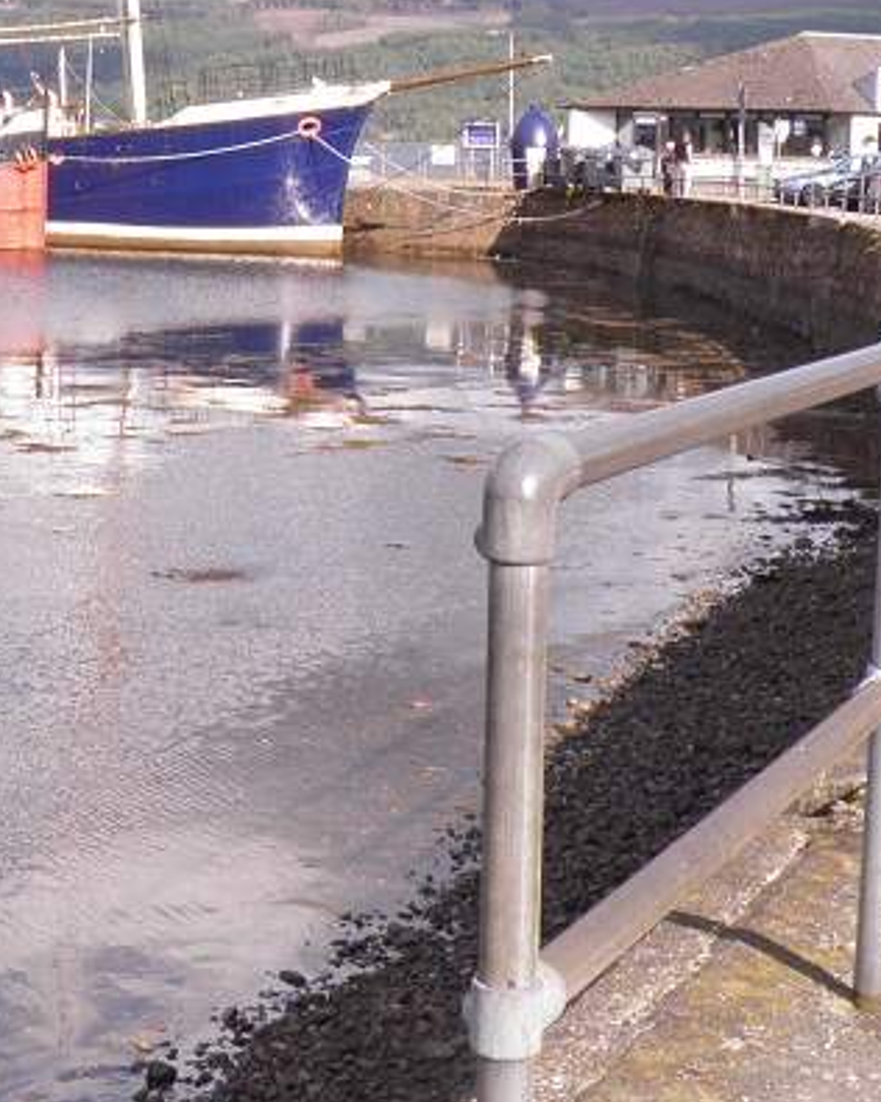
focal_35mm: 76
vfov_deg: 24.5
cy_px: 142
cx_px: 75
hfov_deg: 19.8
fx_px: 2477
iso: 50
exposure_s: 1/125
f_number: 5.9
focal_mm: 5.5
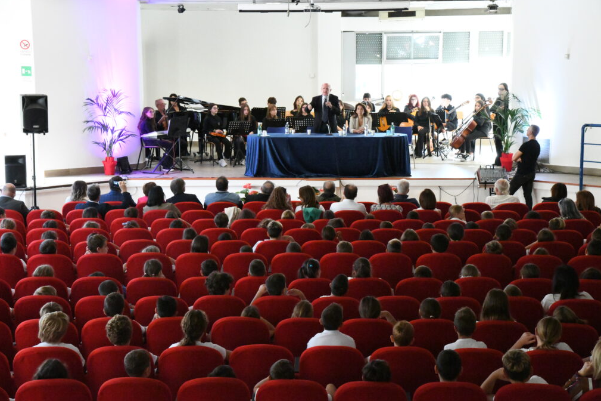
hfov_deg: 30.5
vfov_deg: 20.6
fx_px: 1101
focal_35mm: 66
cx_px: 301
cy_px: 200
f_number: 11
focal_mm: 65
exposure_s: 1/250
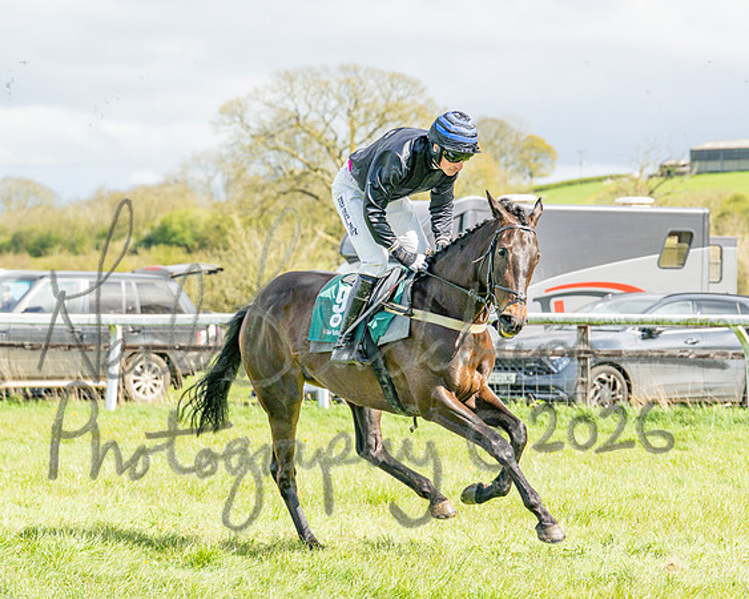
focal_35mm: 155
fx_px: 3445
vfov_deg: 9.9
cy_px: 300
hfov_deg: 12.4
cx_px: 450
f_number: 4
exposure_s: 1/2500
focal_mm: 92
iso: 200
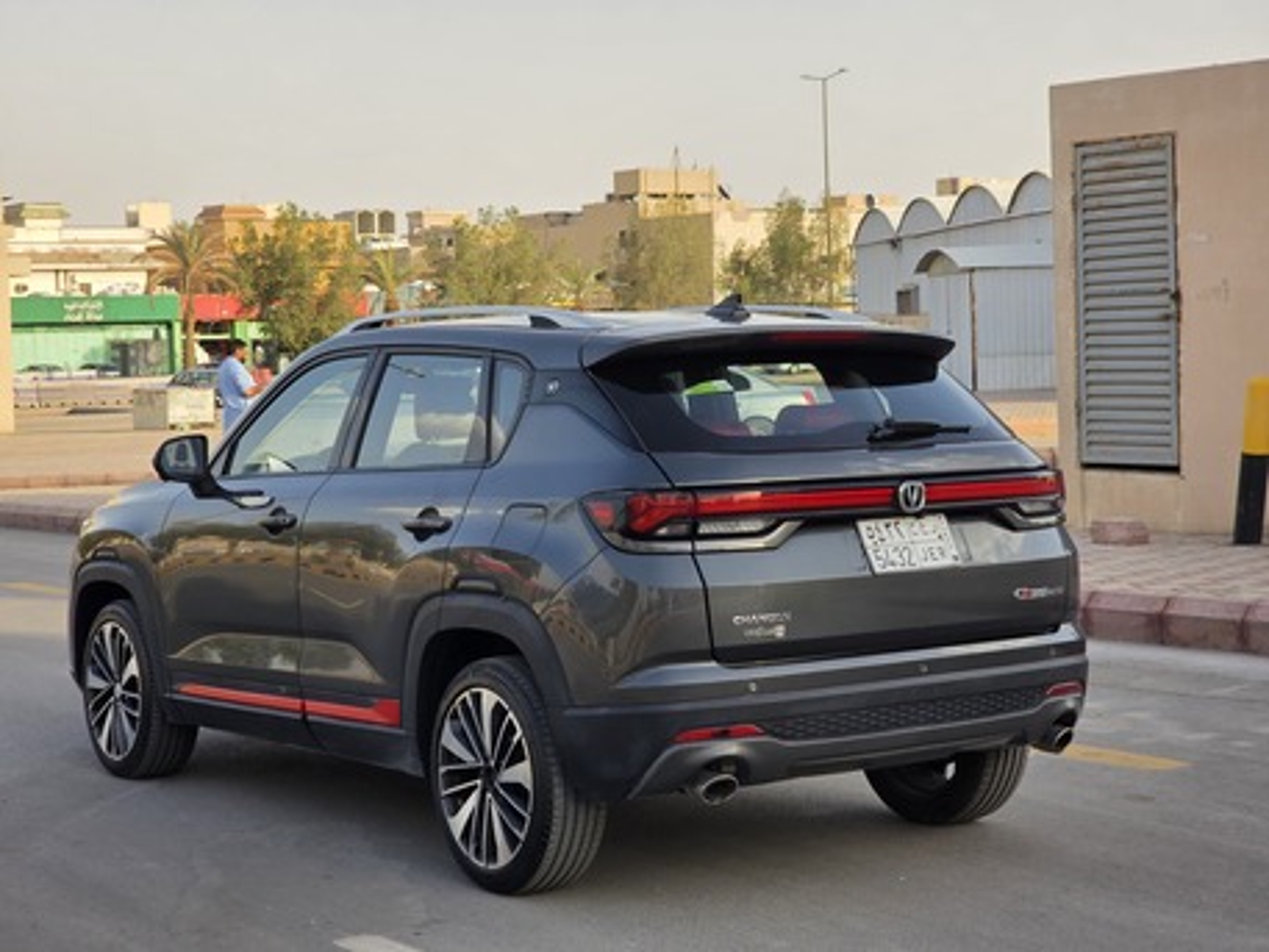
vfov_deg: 21.3
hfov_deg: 28.2
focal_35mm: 69
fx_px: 2530
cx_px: 634
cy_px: 476
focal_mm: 7.9
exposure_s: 1/588
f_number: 2.4
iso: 50
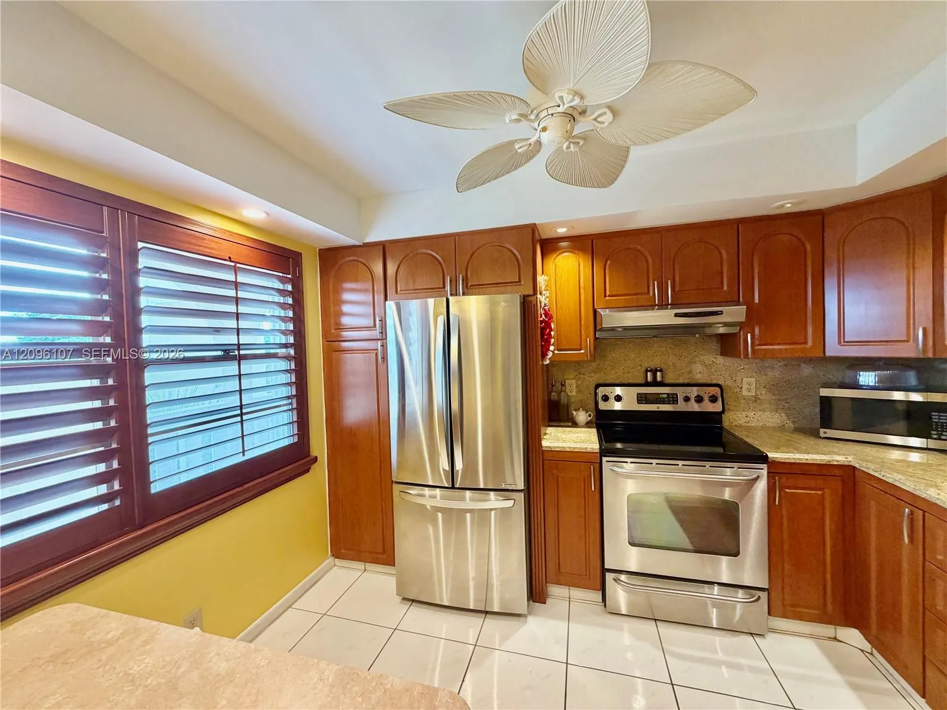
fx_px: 383
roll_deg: +2.1
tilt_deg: -1.5
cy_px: 355
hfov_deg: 102.1
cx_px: 474
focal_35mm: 14
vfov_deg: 85.7
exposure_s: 1/60
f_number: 2.2
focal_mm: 2.22
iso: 160
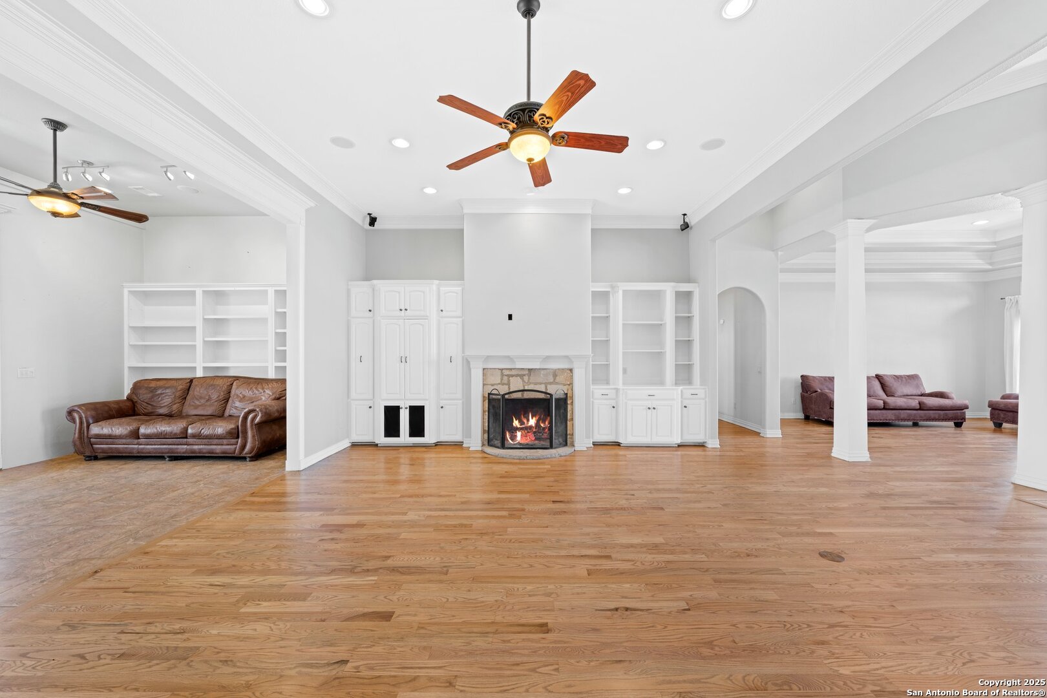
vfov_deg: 85.4
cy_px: 349
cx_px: 524
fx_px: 378
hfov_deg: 108.3
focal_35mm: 13
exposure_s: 2
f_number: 8
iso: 100
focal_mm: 13
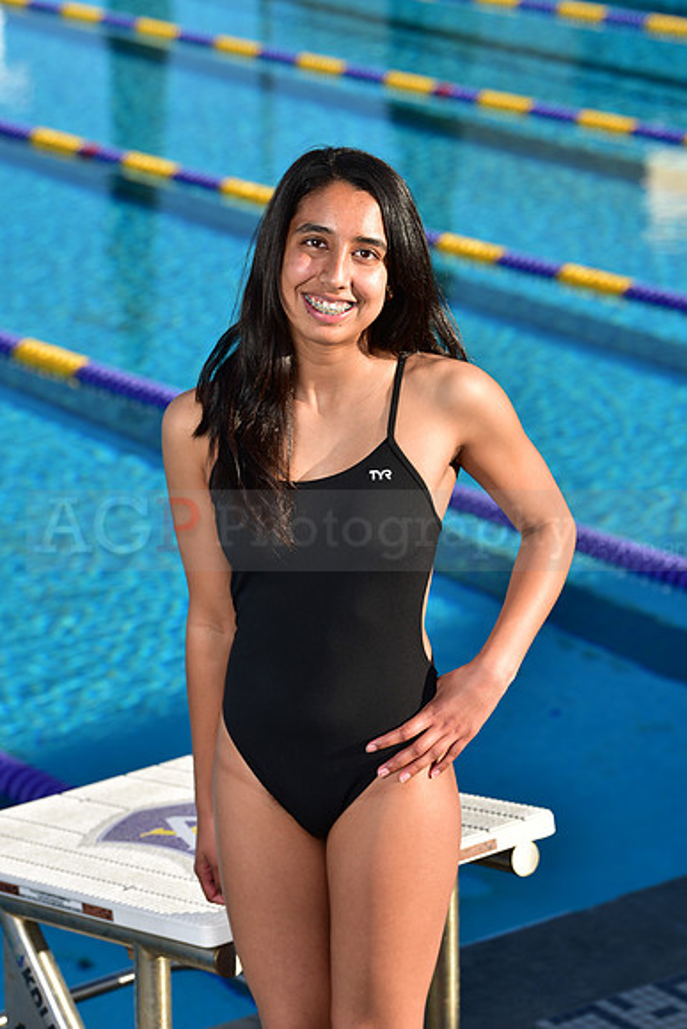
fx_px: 3433
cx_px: 344
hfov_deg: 11.4
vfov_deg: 17.1
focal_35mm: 120
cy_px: 514
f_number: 5.6
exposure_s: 1/250
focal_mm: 120
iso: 64
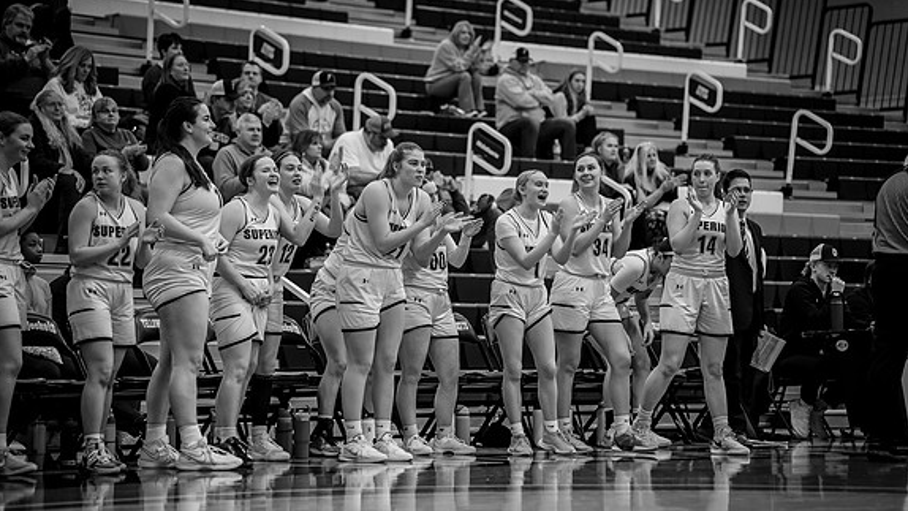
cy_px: 274
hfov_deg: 15.9
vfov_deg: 9.0
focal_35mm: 135
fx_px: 3251
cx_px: 451
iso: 1600
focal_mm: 123
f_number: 2.8
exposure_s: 1/640
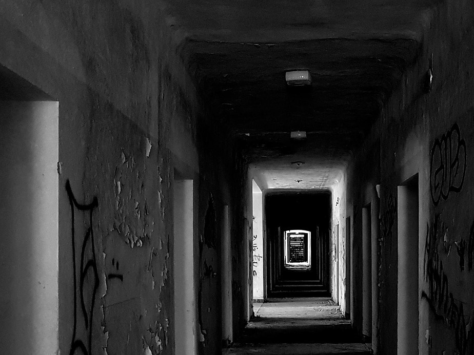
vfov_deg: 31.7
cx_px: 300
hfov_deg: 41.7
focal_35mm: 45
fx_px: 616
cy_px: 260
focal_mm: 4.2
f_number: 1.7
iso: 160
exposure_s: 1/30
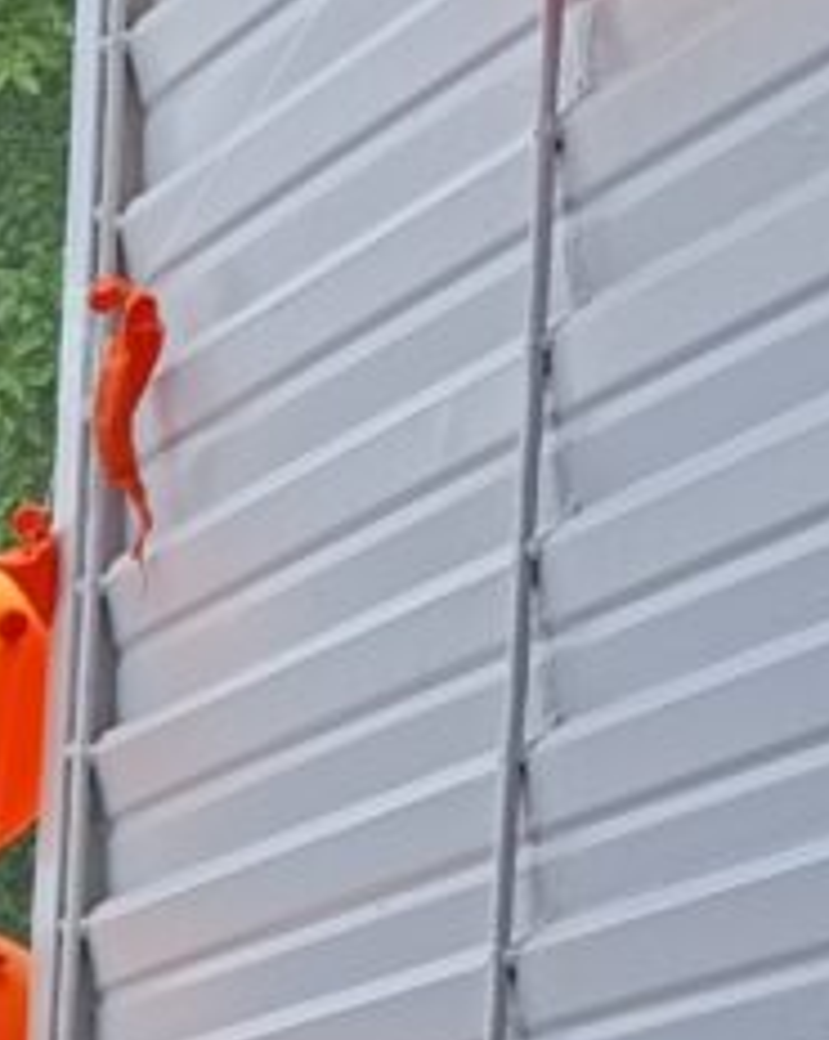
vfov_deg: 11.3
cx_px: -2241
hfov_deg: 7.8
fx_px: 4579
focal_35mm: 149
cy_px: 2293
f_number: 1.6
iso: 50
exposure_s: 1/322
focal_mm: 6.14
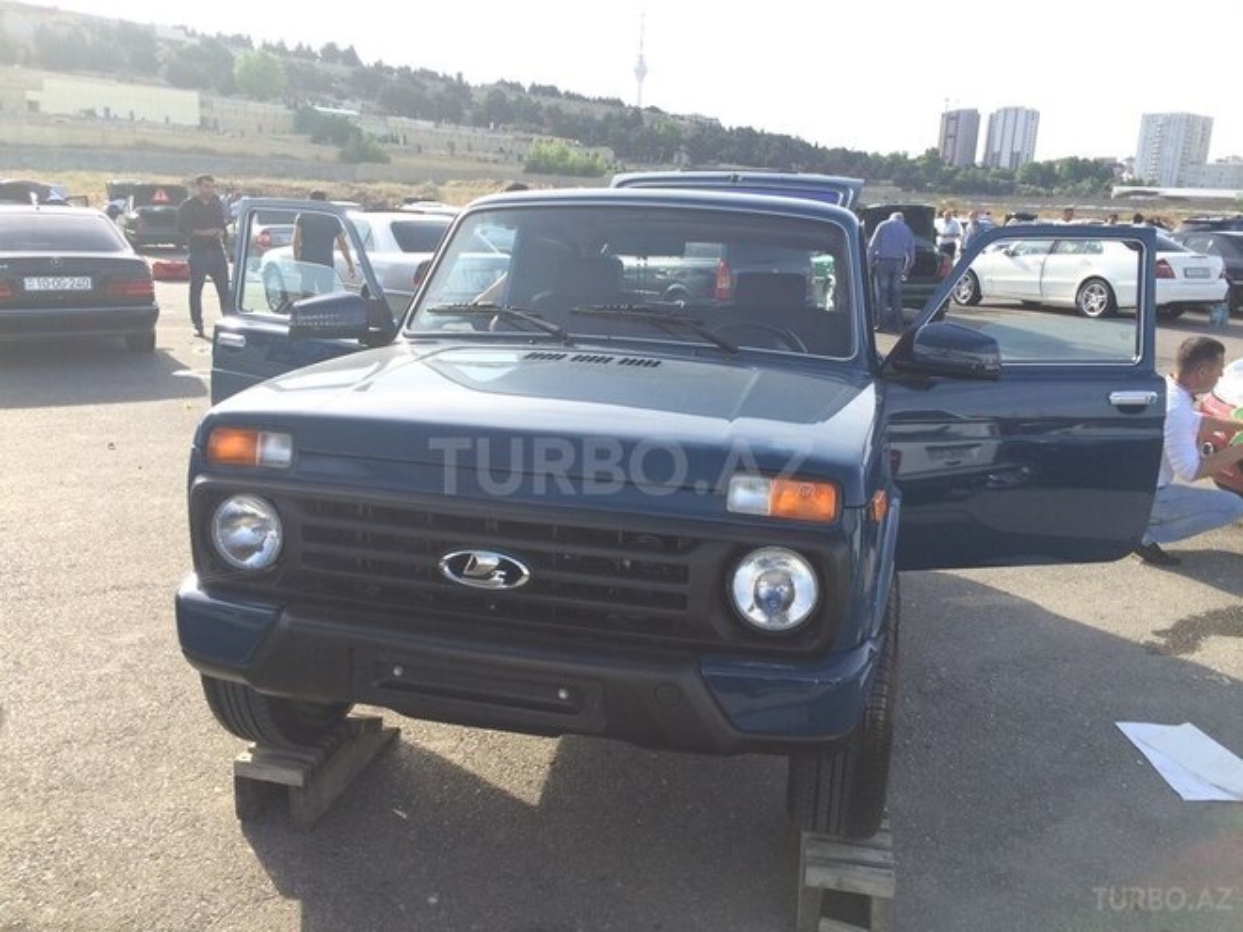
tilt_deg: -16.6
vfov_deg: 48.2
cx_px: 622
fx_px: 1041
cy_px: 466
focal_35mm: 29
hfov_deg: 61.7
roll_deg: -2.4
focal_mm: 4.15
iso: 32
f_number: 2.2
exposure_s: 1/684
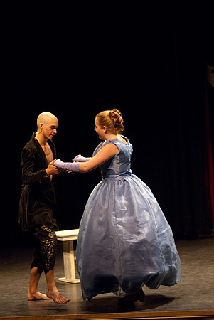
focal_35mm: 165
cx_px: 107
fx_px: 1468
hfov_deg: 8.3
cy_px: 160
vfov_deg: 12.4
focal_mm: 110
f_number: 2.8
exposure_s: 1/160
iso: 1250
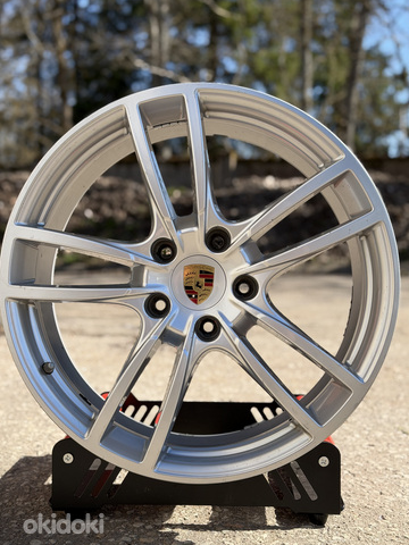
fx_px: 788
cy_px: 279
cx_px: 204
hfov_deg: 29.1
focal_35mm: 50
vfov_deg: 38.2
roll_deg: -0.4
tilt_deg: -4.3
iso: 64
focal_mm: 6.76
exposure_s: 1/2342
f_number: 1.78
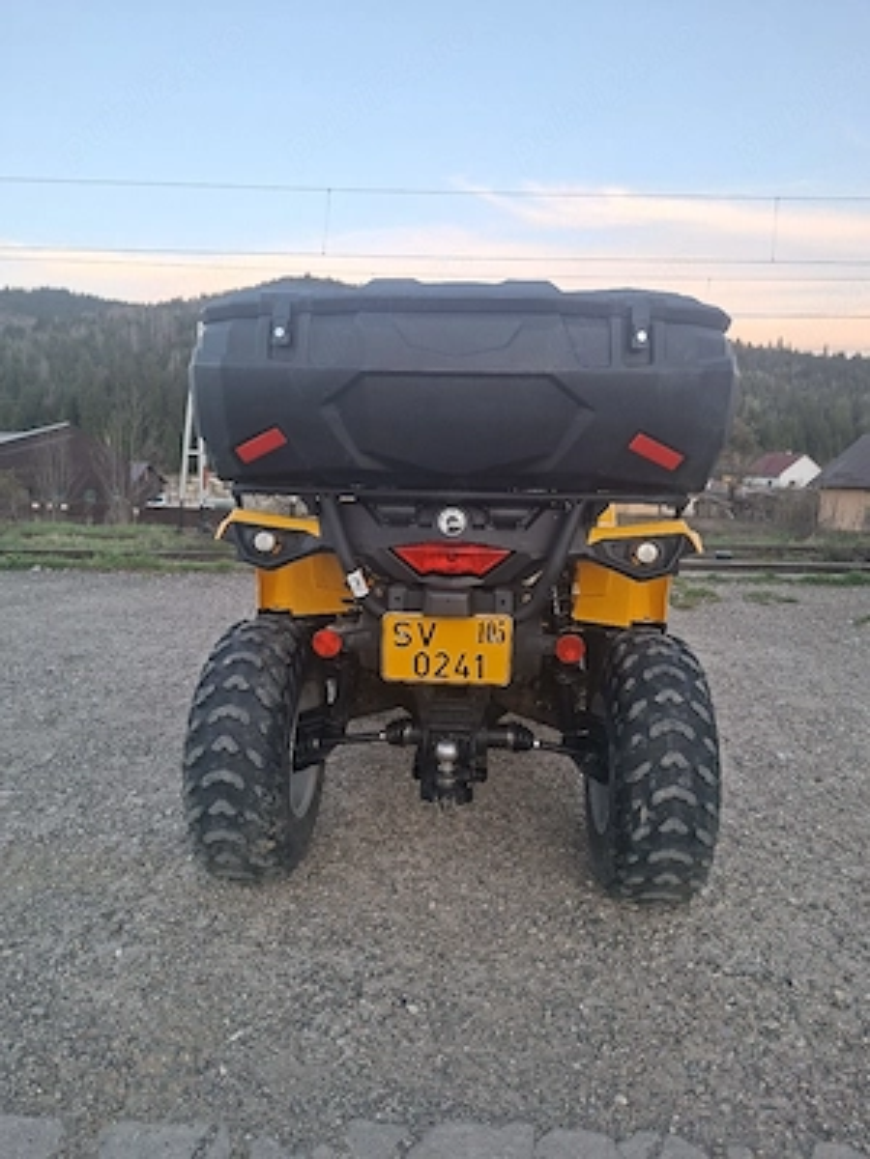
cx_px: 435
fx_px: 771
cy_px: 580
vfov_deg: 73.9
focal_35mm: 23
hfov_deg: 58.9
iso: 50
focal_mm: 5.54
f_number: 1.8
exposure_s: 1/100
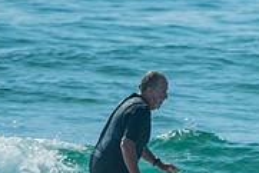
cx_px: 96
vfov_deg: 0.7
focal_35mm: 1967
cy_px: 215
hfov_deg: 1.0
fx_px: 14162
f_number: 5.6
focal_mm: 500
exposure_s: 1/200
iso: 500
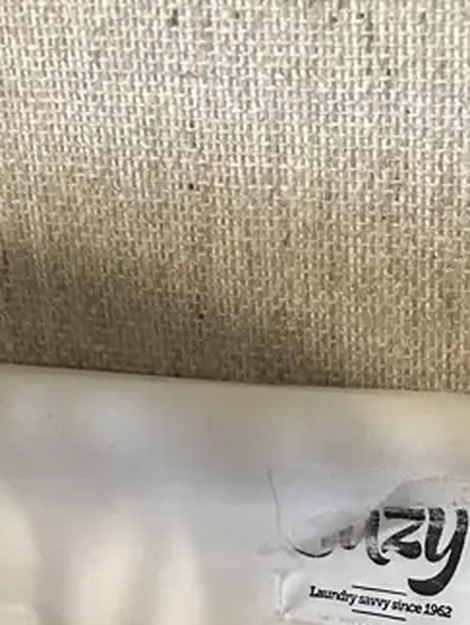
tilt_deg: -34.0
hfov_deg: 19.0
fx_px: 1373
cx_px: 433
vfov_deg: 21.3
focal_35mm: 76
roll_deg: -0.5
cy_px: 954
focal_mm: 6.86
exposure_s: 1/50
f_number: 1.78
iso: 500
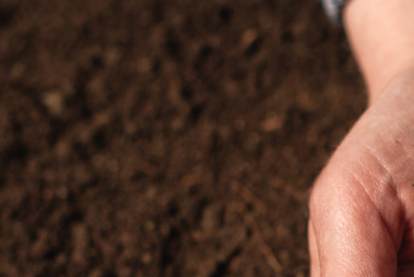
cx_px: 570
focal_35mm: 171
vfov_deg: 8.0
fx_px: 1967
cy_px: 303
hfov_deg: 11.6
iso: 250
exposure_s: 1/60
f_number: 3.5
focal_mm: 50
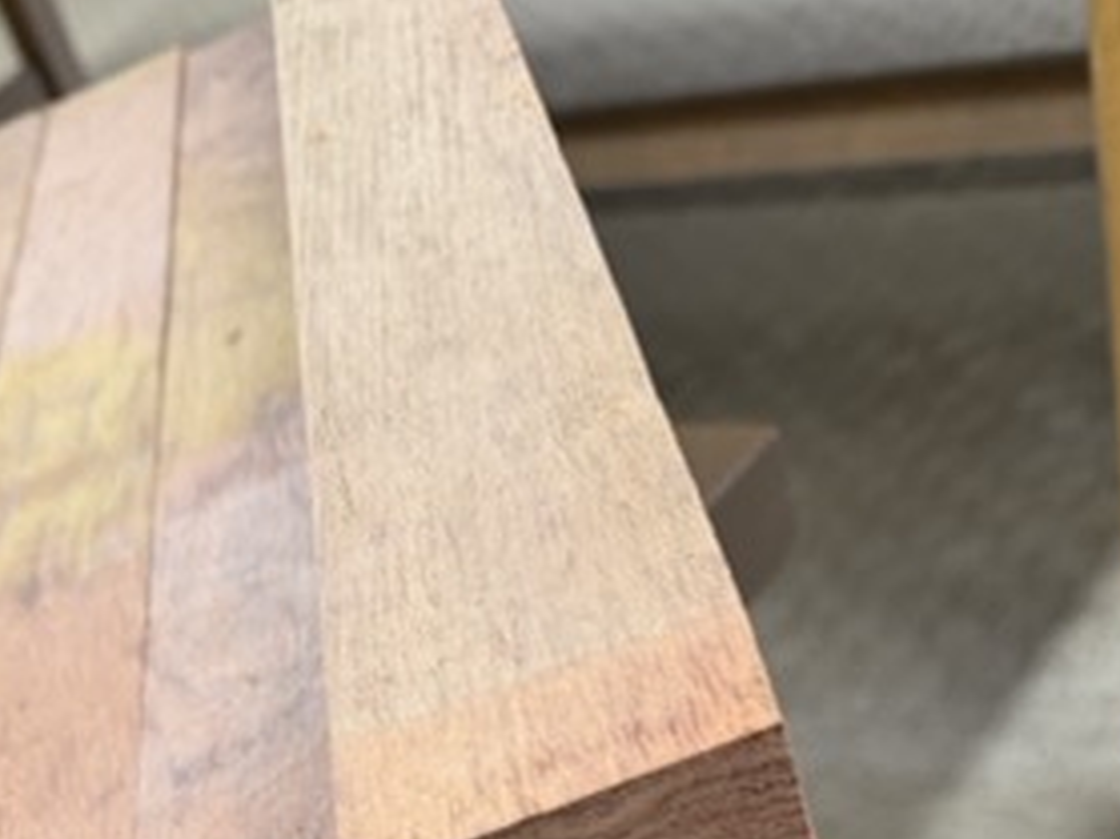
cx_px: 277
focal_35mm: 55
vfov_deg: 22.4
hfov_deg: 34.2
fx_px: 1779
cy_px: 1212
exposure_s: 1/64
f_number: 1.78
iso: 200
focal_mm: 6.76
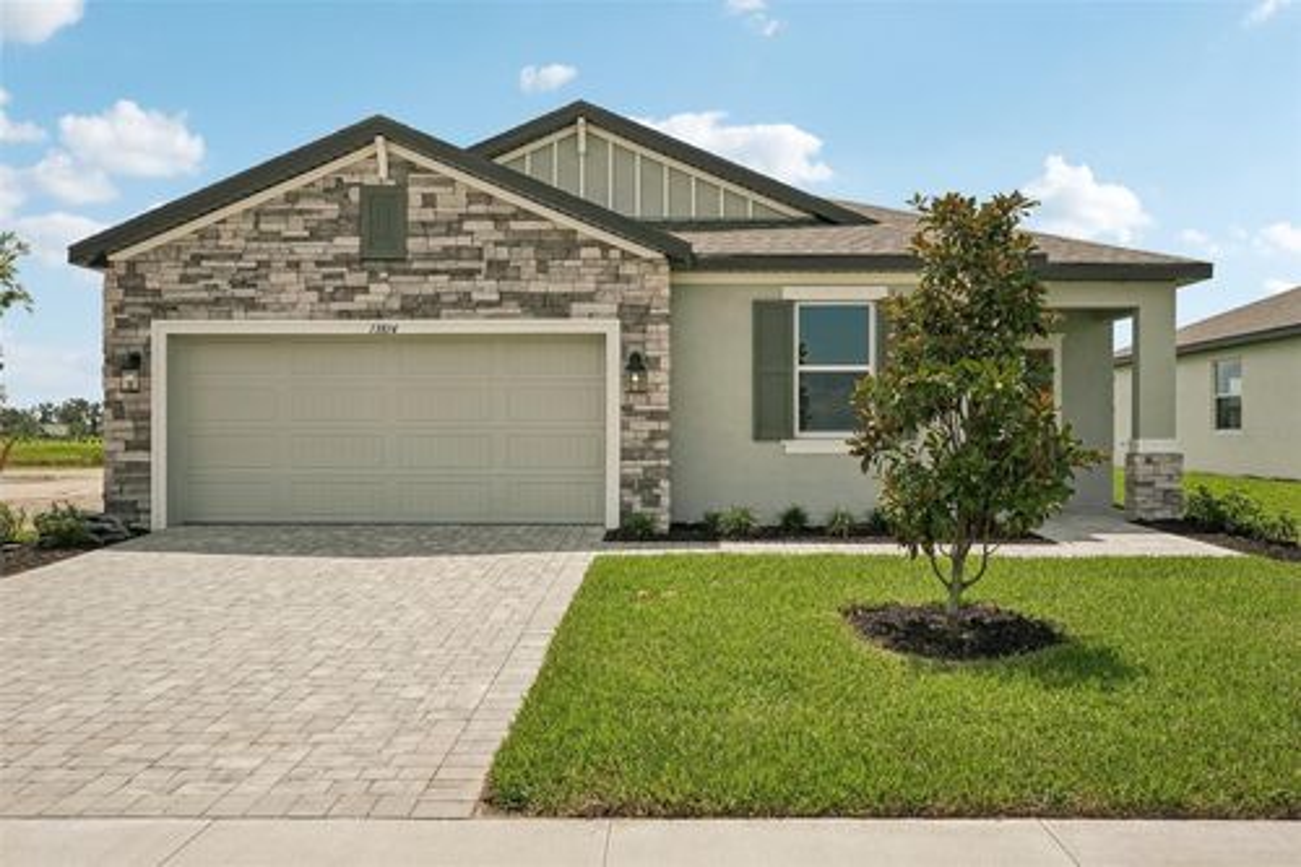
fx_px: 1030
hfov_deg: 64.6
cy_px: 434
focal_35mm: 28
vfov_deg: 45.6
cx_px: 650
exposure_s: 1/1600
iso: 400
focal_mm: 28.5
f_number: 8
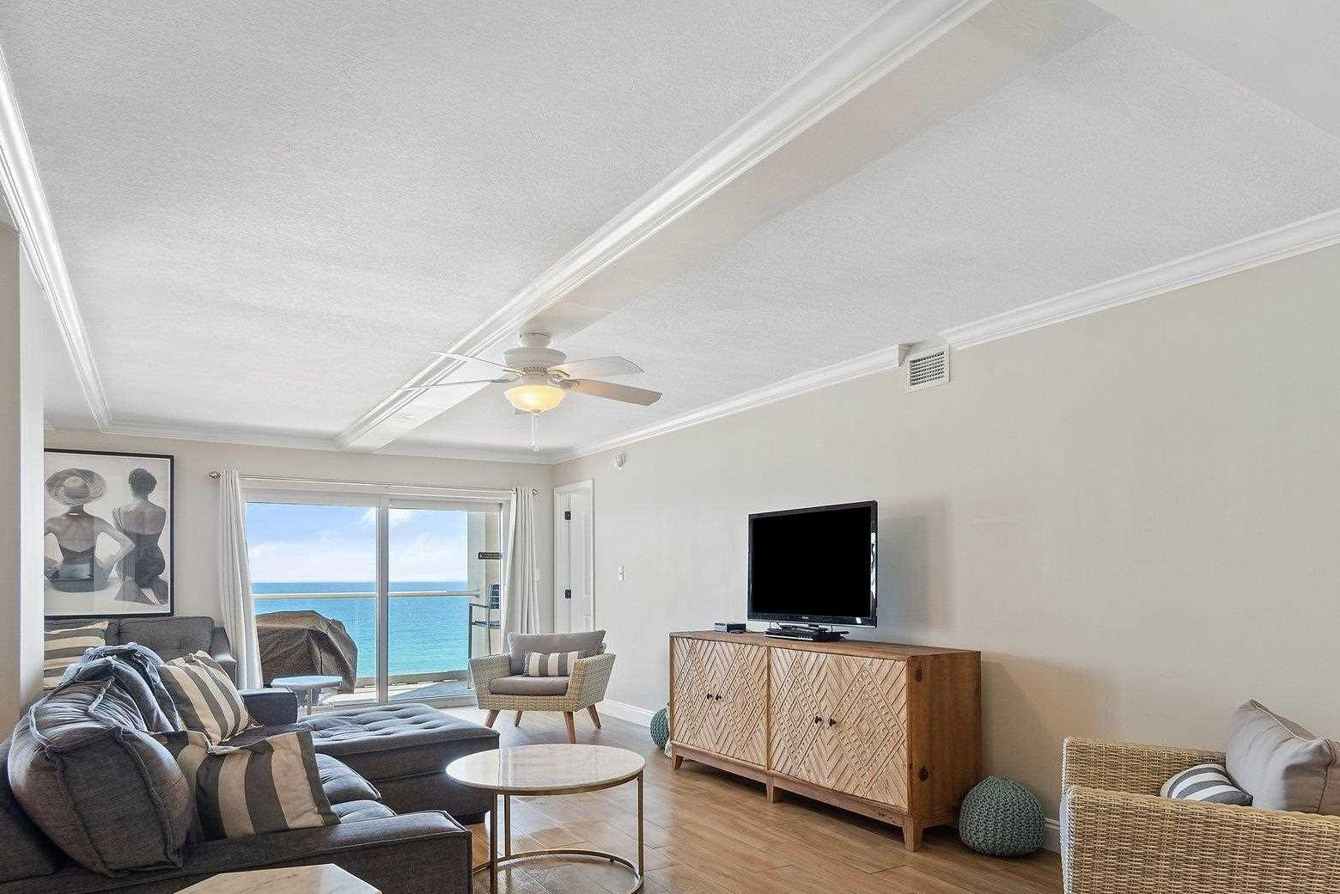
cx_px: 686
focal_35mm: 22
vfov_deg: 57.1
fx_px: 806
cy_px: 570
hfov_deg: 79.5
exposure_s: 1/4
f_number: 8
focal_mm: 11
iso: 500
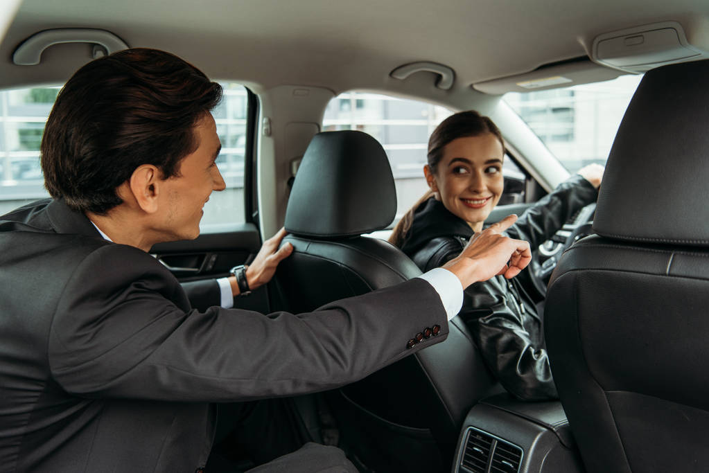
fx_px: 709
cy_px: 236
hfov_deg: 53.1
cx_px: 354
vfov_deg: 36.9
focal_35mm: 36
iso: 400
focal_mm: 36
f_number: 4
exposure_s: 1/160
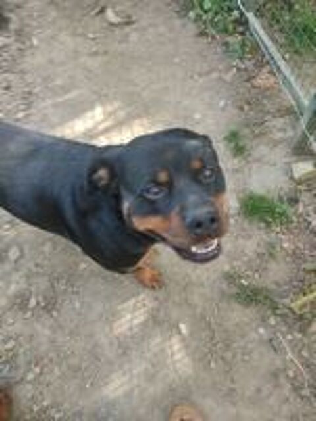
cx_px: 158
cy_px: 210
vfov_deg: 67.3
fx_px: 316
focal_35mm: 26
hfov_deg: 53.1
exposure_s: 1/100
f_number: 1.79
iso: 163
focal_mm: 4.74
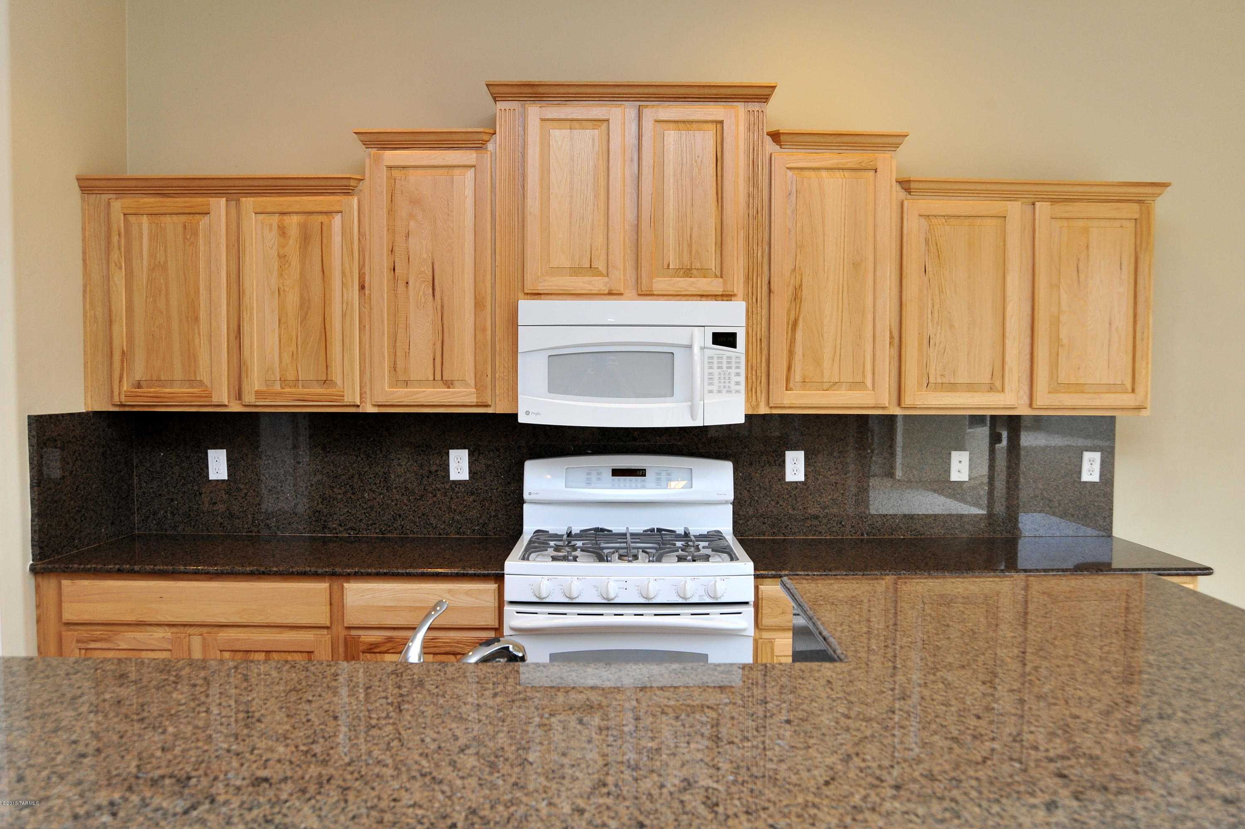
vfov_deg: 46.3
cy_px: 414
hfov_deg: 65.5
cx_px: 622
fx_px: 968
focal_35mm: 28
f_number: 7.1
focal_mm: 28
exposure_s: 1/40
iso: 1000
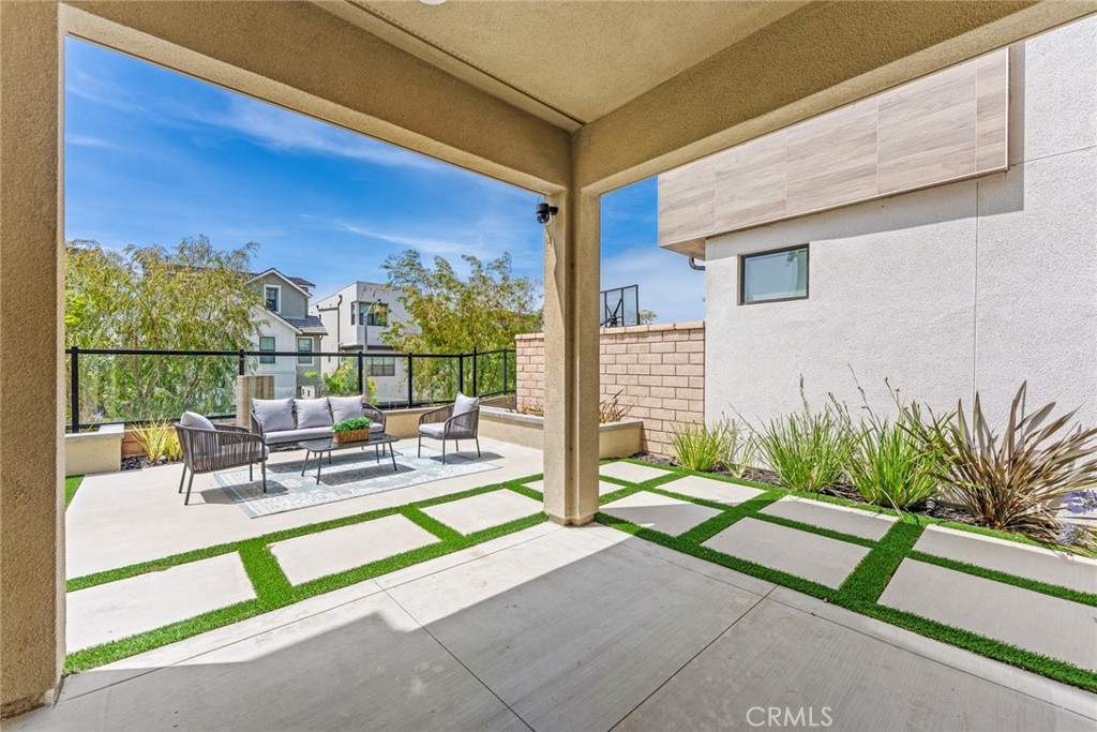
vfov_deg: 81.2
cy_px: 366
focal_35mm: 14
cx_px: 548
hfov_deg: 104.2
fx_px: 427
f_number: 6.3
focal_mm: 14
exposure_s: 1/320
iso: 320
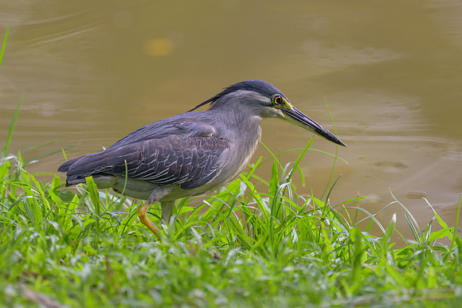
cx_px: 240
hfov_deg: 2.2
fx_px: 12103
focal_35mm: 943
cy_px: 132
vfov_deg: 1.5
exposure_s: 1/1250
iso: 800
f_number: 2.8
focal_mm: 400
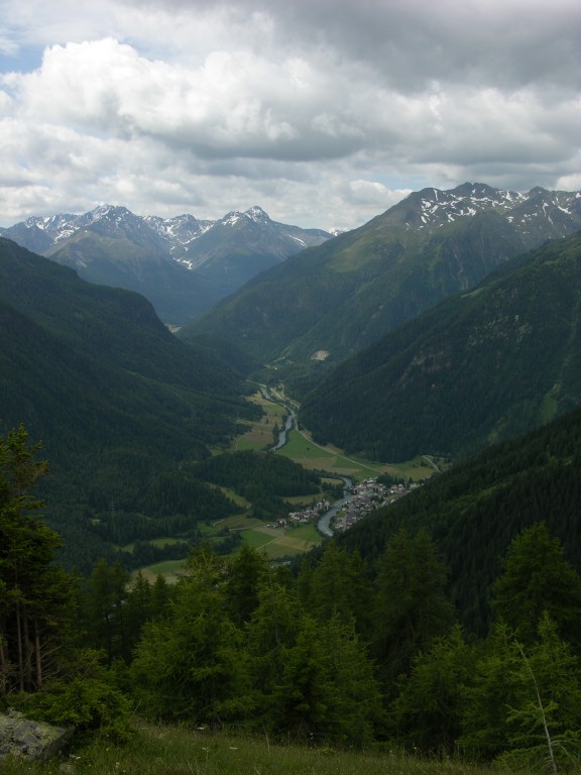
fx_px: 940
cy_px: 388
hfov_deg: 34.3
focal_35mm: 42
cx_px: 290
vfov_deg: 44.8
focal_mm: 10.7
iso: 50
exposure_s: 1/227
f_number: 6.5
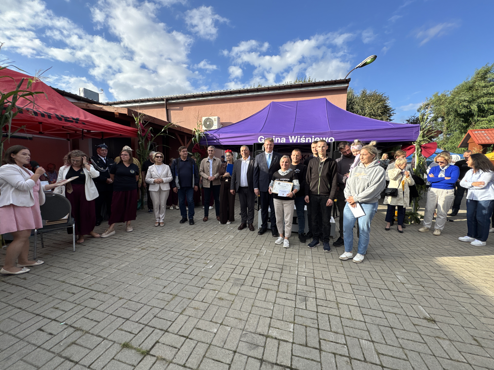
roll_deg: -1.1
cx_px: 247
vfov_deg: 85.7
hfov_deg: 102.1
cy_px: 185
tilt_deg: -5.1
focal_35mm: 14
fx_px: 200
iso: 50
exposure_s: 1/821
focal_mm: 2.22
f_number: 2.2
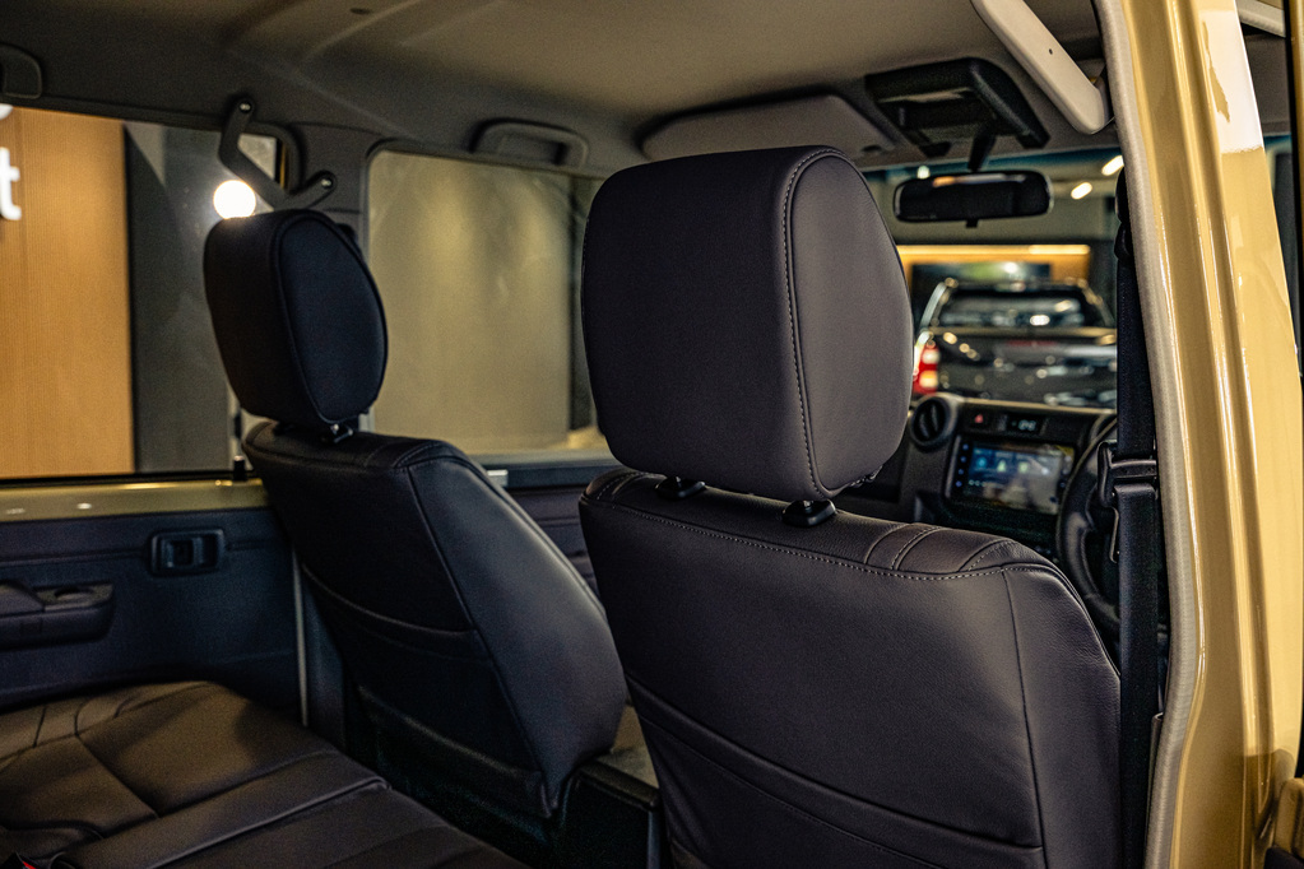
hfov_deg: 53.1
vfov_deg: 36.9
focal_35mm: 36
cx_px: 652
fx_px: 1304
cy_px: 434
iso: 1250
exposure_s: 1/200
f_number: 5
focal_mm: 36
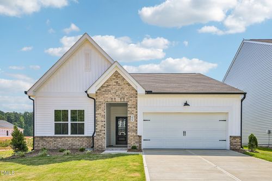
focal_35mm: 26
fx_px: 200
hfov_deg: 68.4
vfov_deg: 48.7
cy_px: 90
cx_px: 136
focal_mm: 26.5
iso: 100
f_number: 8
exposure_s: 1/400
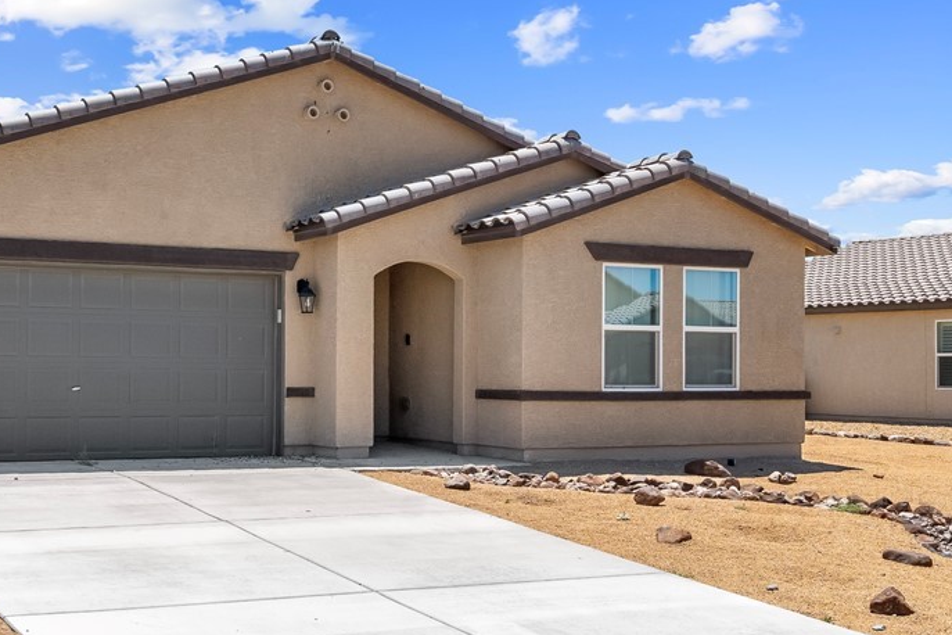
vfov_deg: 27.5
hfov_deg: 39.5
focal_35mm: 49
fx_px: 1296
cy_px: 366
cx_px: 269
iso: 400
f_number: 8
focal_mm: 21
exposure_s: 1/1000
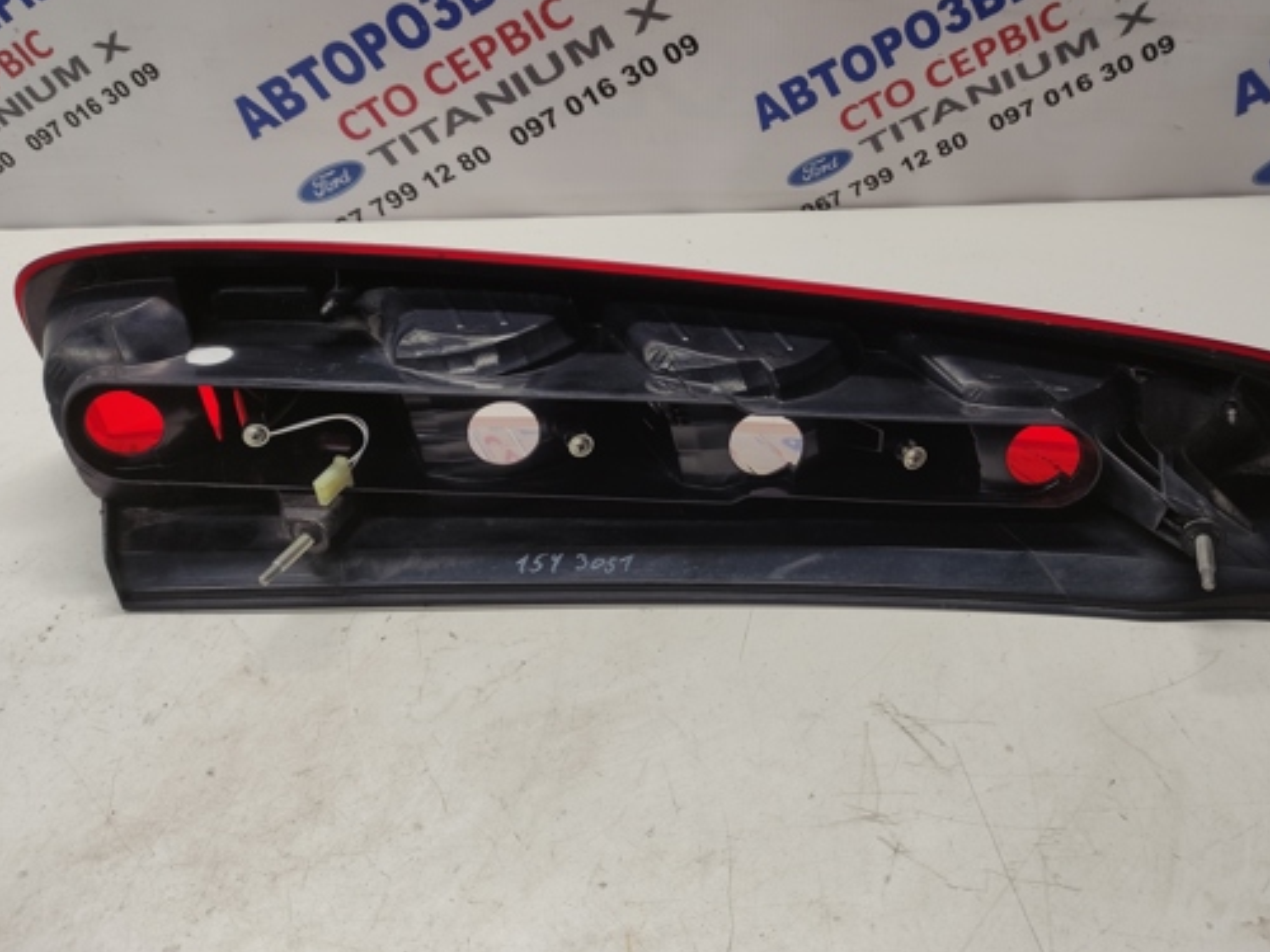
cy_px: 381
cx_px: 726
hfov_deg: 56.6
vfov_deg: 43.9
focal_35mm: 32
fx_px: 1174
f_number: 1.89
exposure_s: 1/100
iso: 101
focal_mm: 5.43
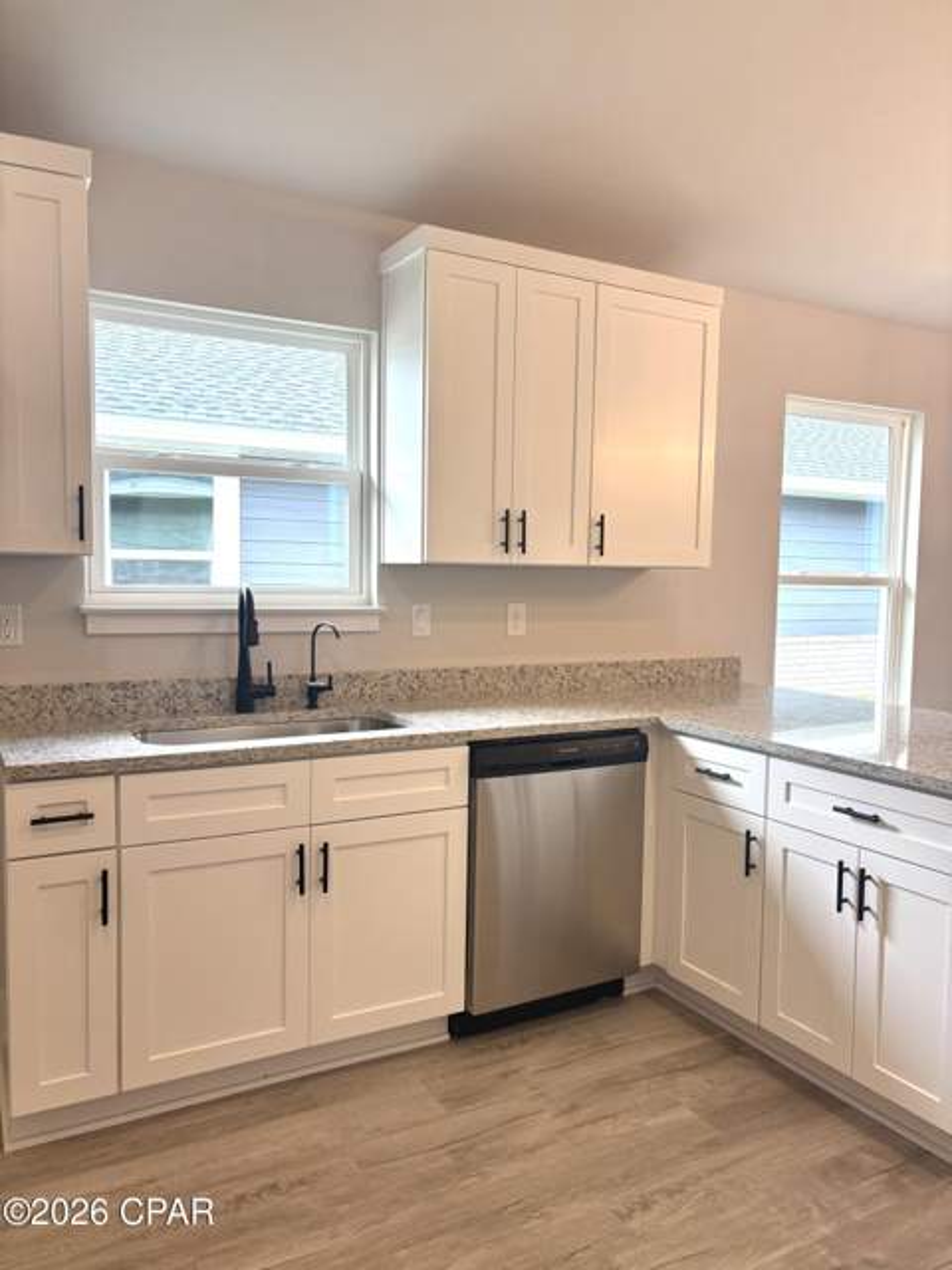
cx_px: 476
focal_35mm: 26
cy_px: 635
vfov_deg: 67.3
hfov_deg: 53.1
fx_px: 953
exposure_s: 1/163
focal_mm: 5.96
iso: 64
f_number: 1.6
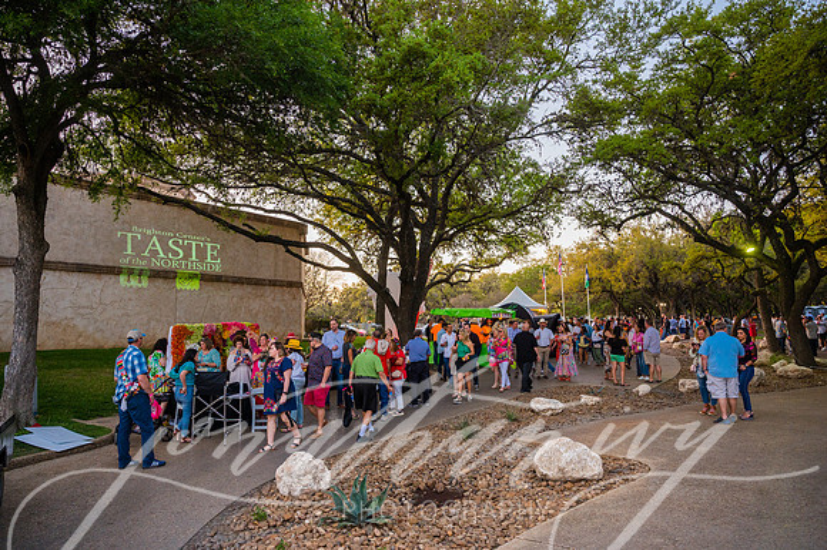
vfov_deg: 53.1
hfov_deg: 73.8
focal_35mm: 24
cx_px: 414
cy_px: 275
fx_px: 551
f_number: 4
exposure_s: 1/400
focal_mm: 24
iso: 1000
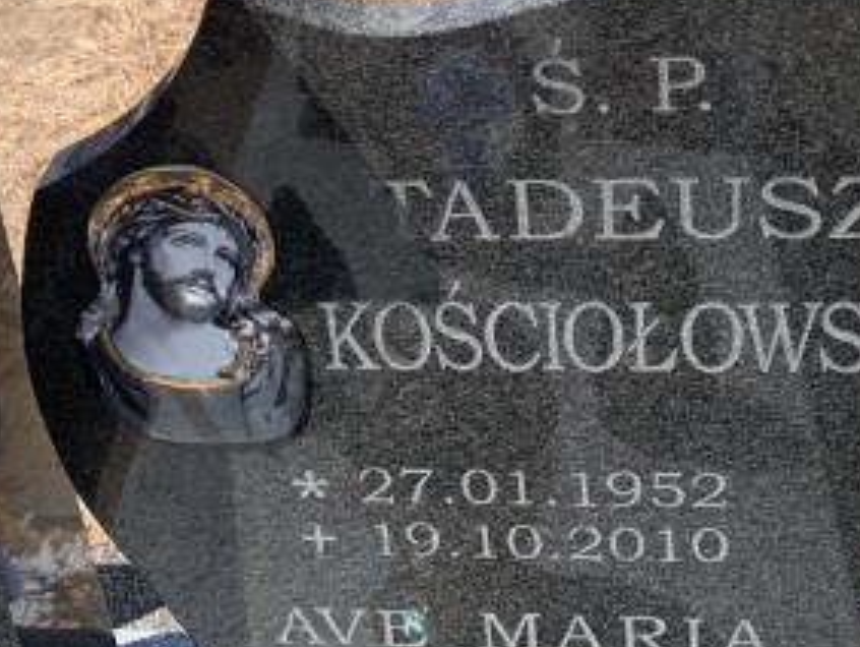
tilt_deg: -25.6
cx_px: 366
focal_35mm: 59
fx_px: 1467
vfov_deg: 23.5
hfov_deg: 32.6
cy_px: -43
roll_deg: +7.5
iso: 25
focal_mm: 4.25
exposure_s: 1/1718
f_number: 1.8
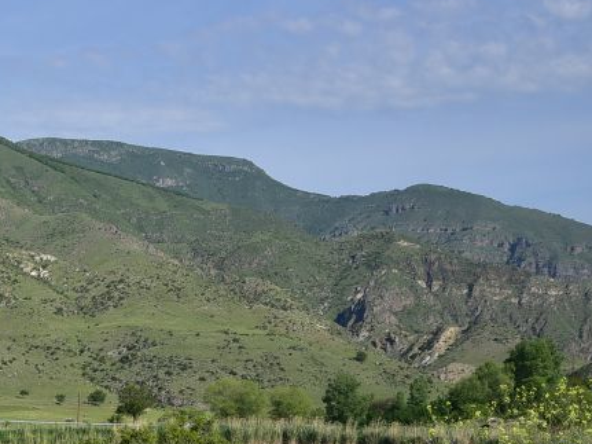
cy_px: 442
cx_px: -173
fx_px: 2479
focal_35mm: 145
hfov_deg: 13.2
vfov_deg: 10.1
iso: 100
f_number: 13
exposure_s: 1/125
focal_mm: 50
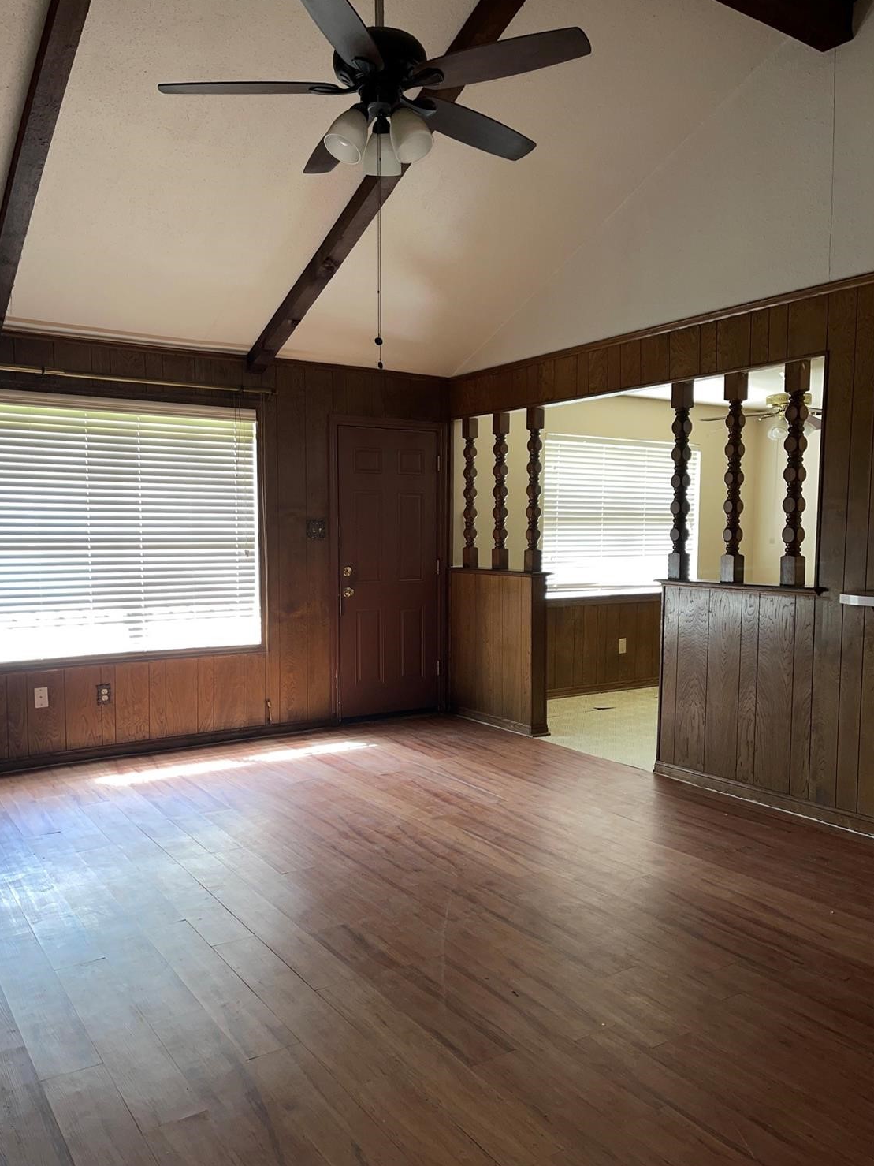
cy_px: 600
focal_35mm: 27
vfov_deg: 65.3
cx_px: 426
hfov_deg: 51.3
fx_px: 909
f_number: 1.6
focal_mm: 5.1
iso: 50
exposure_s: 1/15
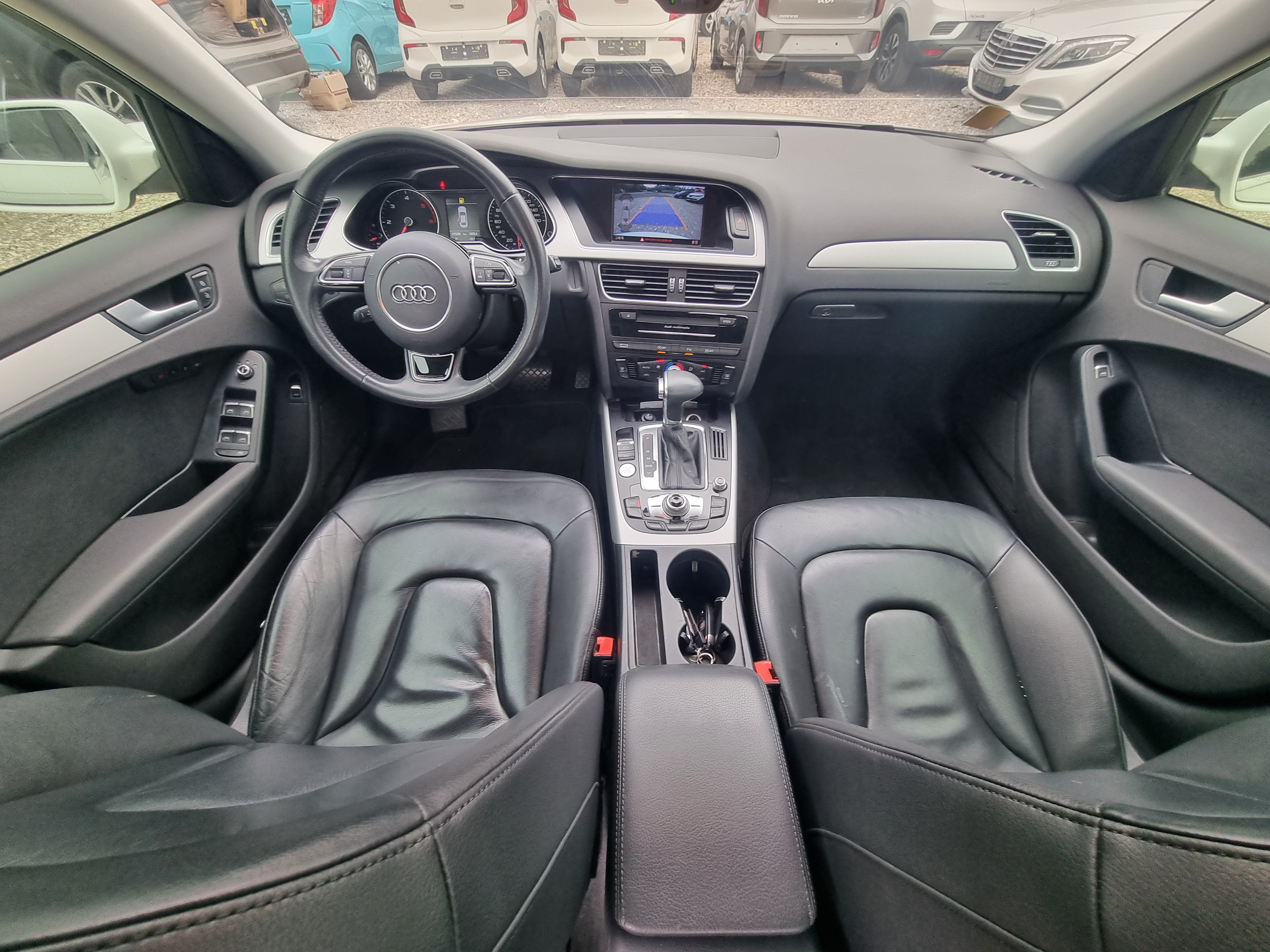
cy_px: 476
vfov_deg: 89.9
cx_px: 635
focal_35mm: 13
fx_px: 477
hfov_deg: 106.2
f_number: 2.2
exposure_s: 1/60
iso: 64
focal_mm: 2.2
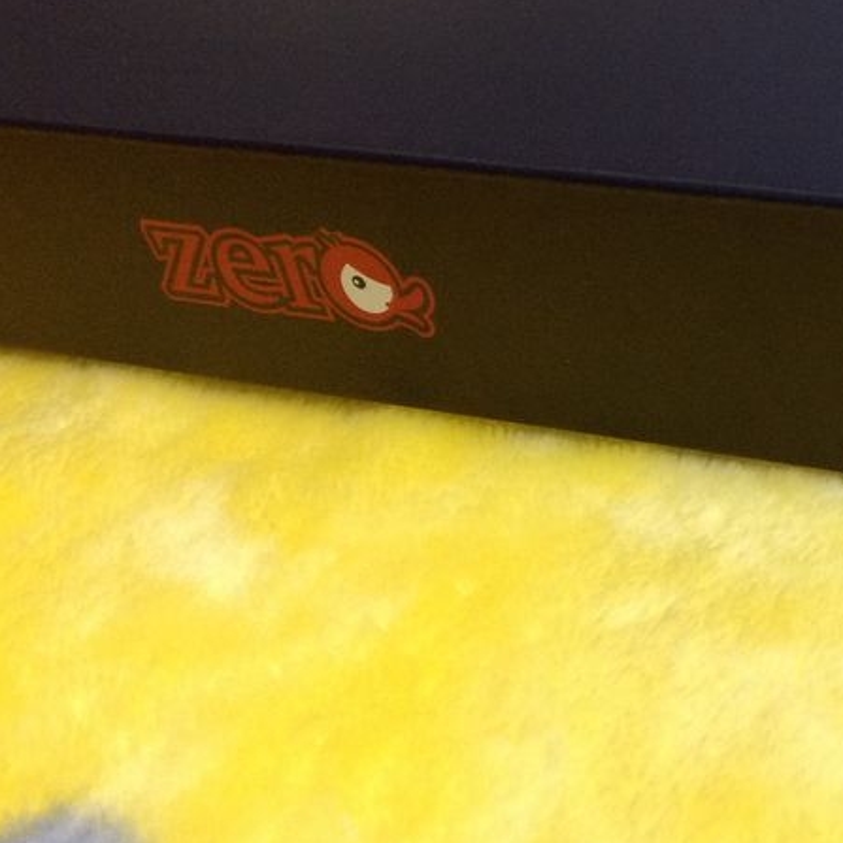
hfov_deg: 23.6
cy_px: 272
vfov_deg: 24.9
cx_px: 909
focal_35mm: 69
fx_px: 1901
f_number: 2.4
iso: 200
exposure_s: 1/17
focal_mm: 4.28
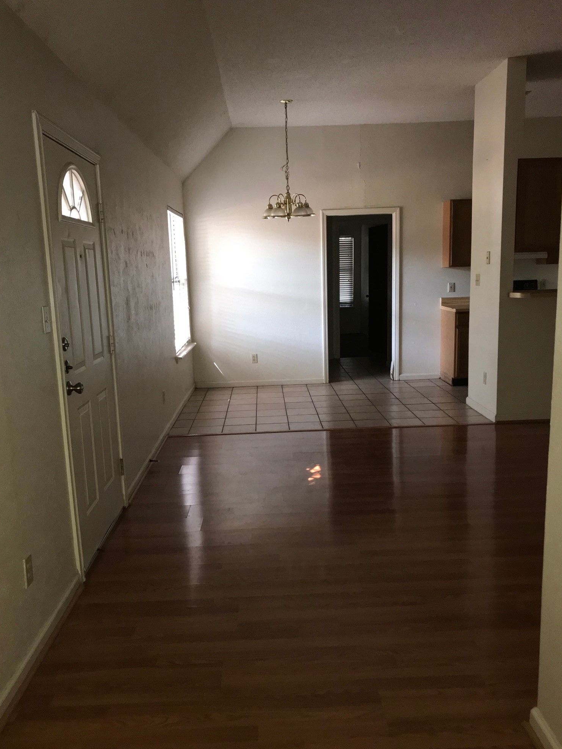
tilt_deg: -8.5
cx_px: 276
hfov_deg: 48.2
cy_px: 385
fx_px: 628
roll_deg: +0.9
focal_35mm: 29
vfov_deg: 61.6
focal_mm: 3.99
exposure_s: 1/24
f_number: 1.8
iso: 80
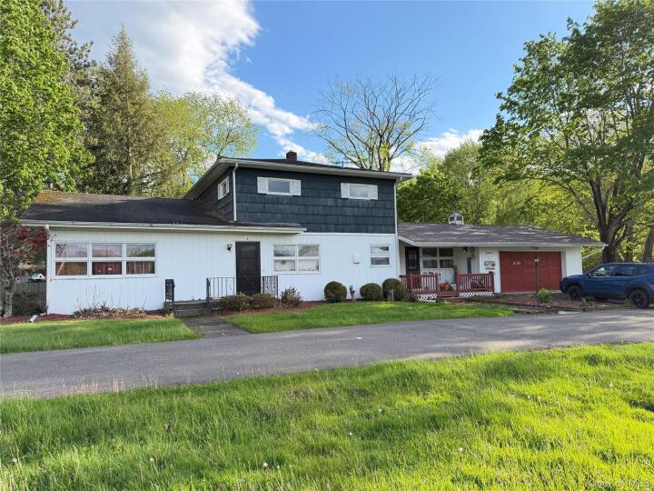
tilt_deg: +2.3
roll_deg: +2.3
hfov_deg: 71.6
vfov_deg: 56.8
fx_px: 453
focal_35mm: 24
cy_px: 246
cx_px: 327
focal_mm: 6.76
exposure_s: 1/1337
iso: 100
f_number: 1.78
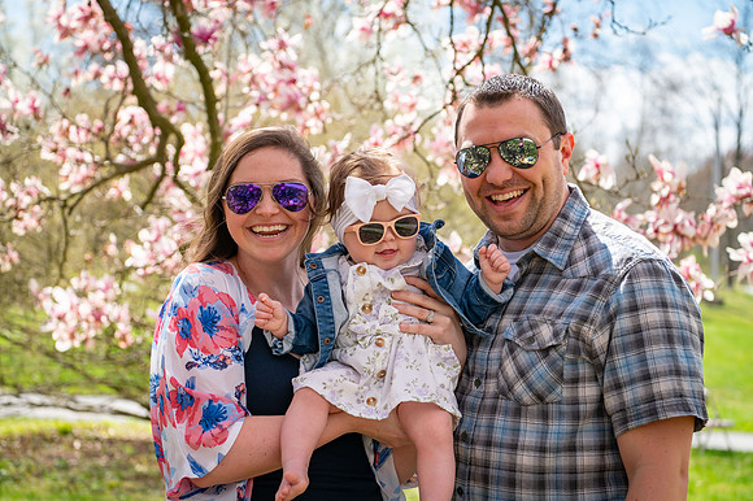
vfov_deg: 22.6
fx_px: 1254
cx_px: 376
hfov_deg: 33.4
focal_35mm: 60
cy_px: 250
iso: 400
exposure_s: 1/1600
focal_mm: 60
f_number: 4.5
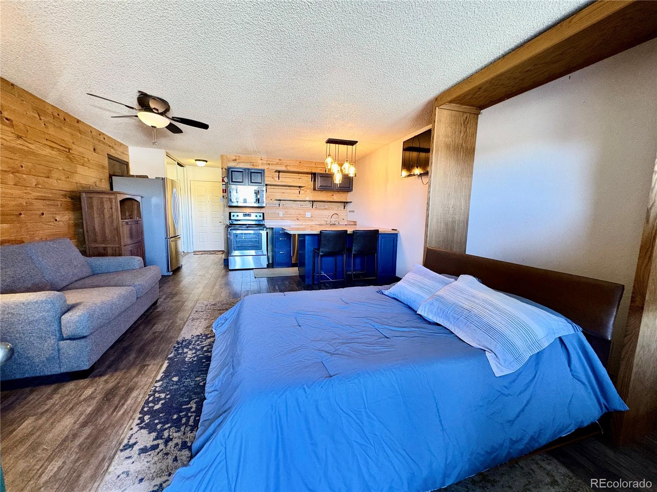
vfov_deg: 85.7
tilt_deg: -7.5
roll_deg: -0.9
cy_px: 246
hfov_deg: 102.1
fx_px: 266
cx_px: 328
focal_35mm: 14
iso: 640
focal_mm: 2.22
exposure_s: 1/60
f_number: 2.2
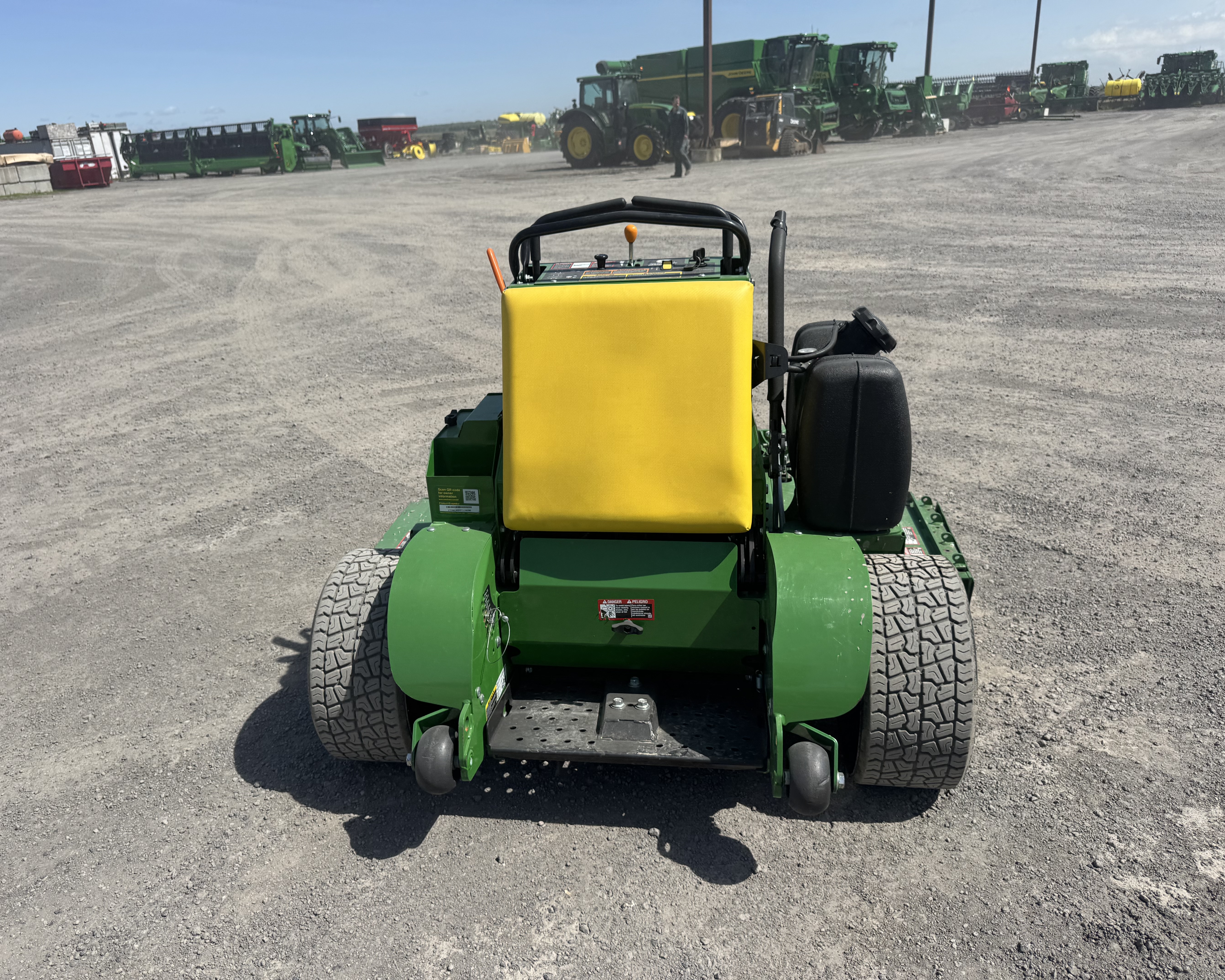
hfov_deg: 68.0
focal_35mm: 25
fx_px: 906
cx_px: 572
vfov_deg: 56.8
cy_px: 490
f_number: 1.78
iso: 80
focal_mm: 6.76
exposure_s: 1/6410
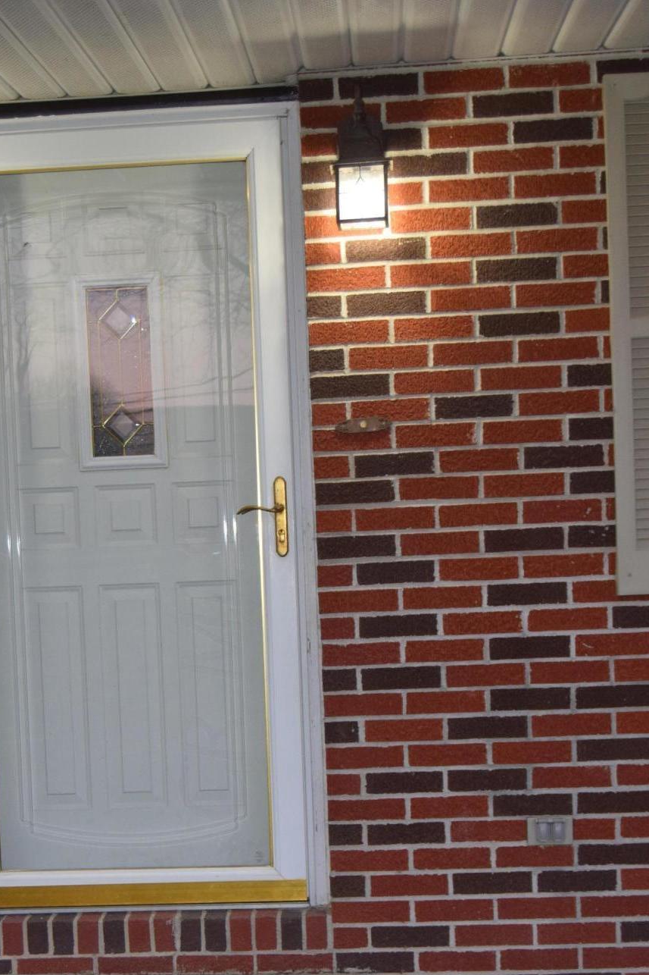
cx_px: 210
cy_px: 672
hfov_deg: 19.4
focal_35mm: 70
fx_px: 1893
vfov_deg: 28.6
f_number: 5
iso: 800
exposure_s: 1/100
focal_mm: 30
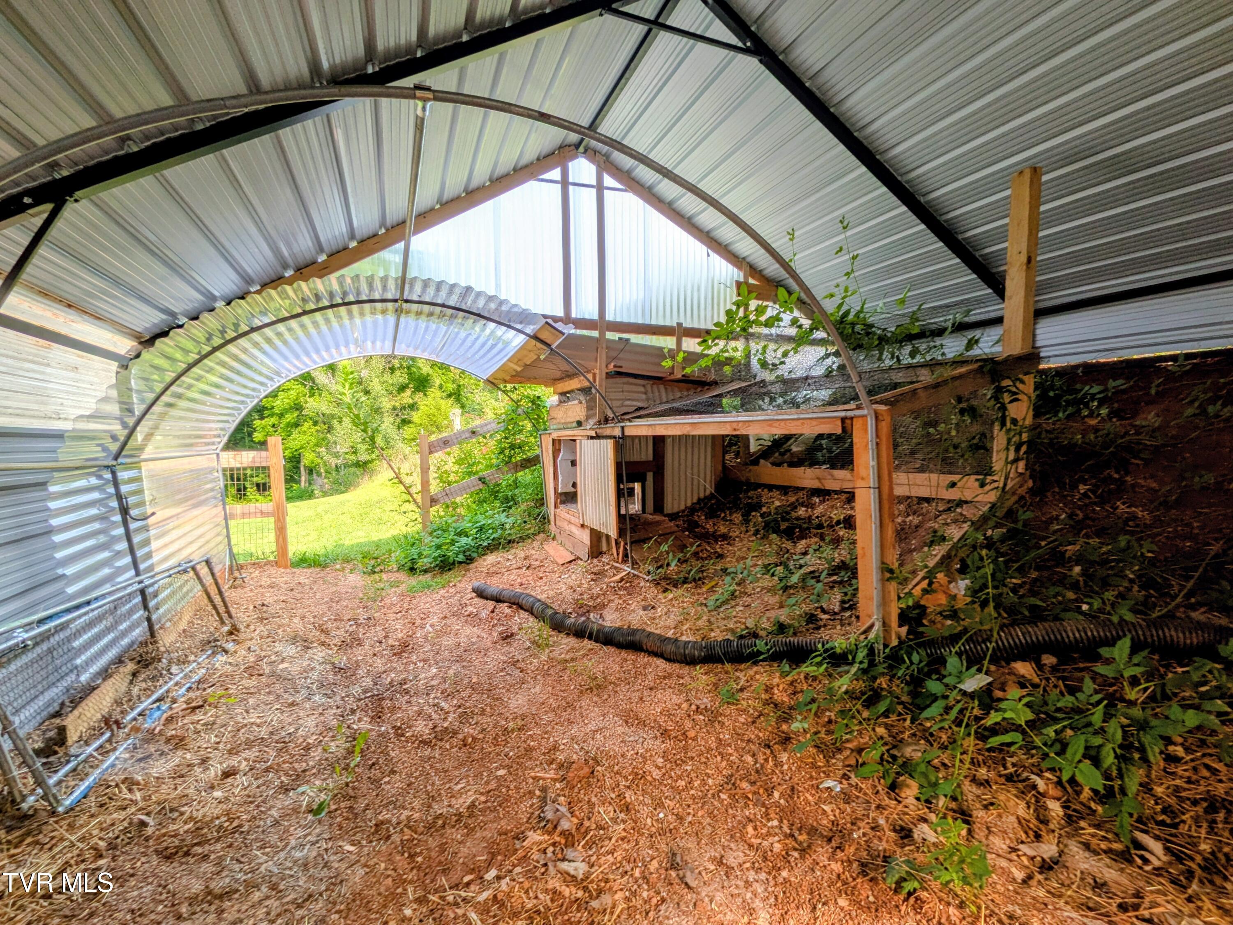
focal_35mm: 14
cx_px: 616
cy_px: 462
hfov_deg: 102.1
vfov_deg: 85.7
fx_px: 499
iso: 50
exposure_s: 1/344
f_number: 2.2
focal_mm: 1.85
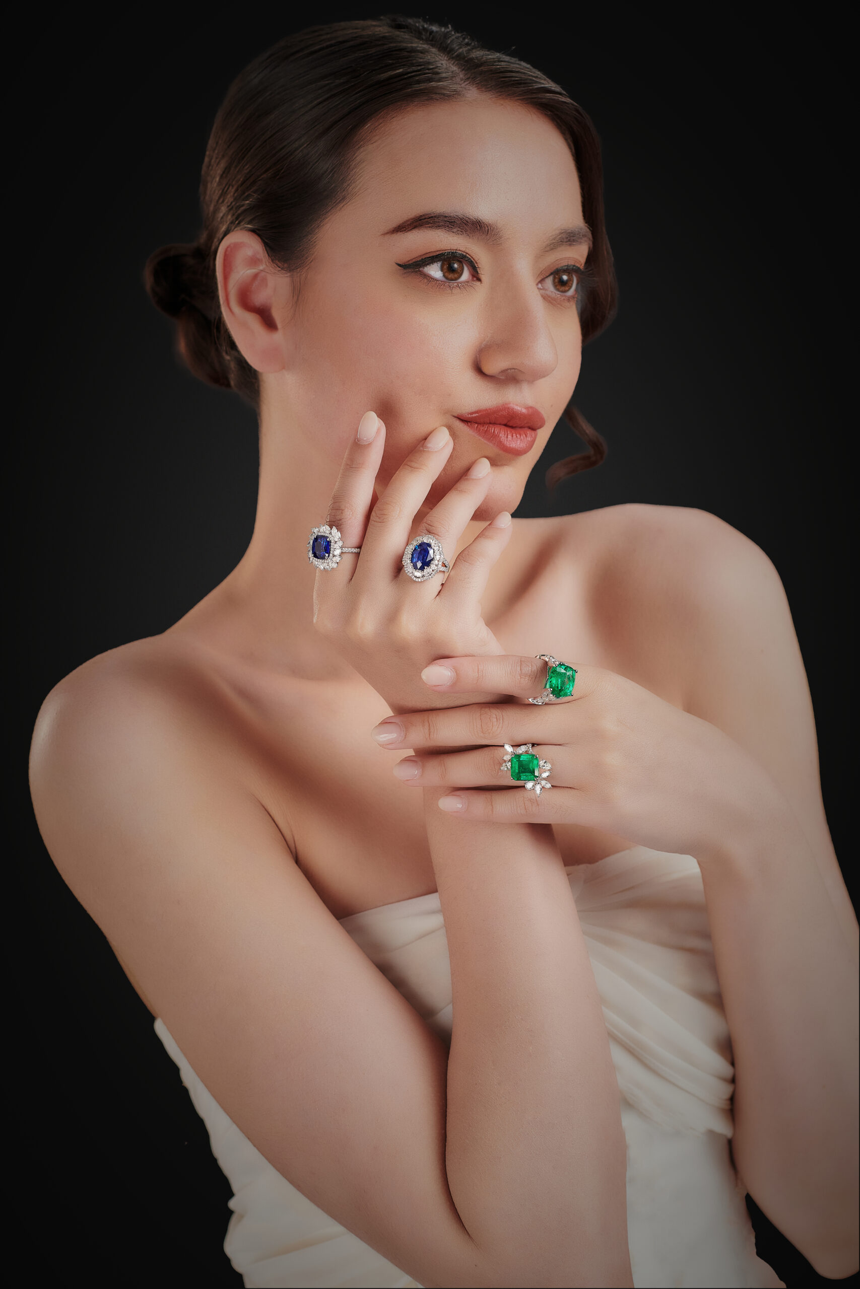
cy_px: 644
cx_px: 430
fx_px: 3045
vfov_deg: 23.9
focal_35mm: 85
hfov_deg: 16.1
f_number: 5.6
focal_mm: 85
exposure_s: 1/125
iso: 640
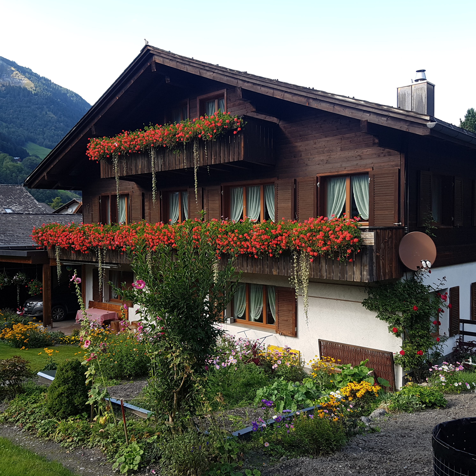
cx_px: 240
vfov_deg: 52.5
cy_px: 237
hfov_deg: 52.5
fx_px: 482
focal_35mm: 31
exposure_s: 1/406
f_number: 1.7
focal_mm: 4.2
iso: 50
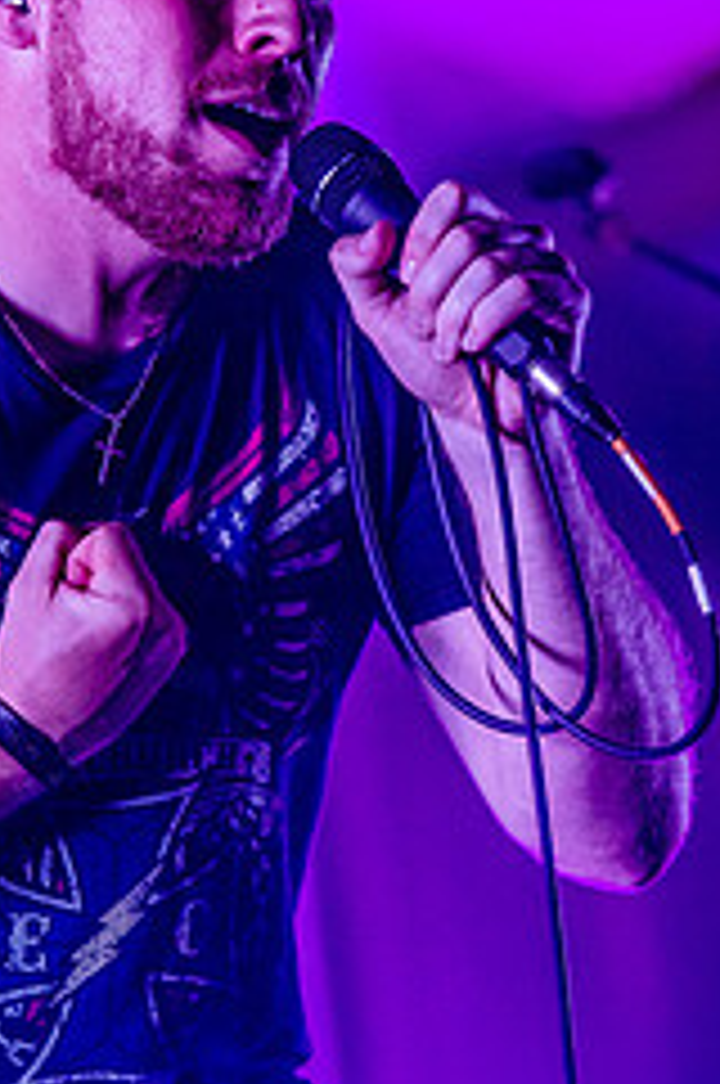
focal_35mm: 318
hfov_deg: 4.3
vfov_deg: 6.5
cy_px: 621
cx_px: 187
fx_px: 9567
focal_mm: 170
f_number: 4.5
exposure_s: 1/250
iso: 5000
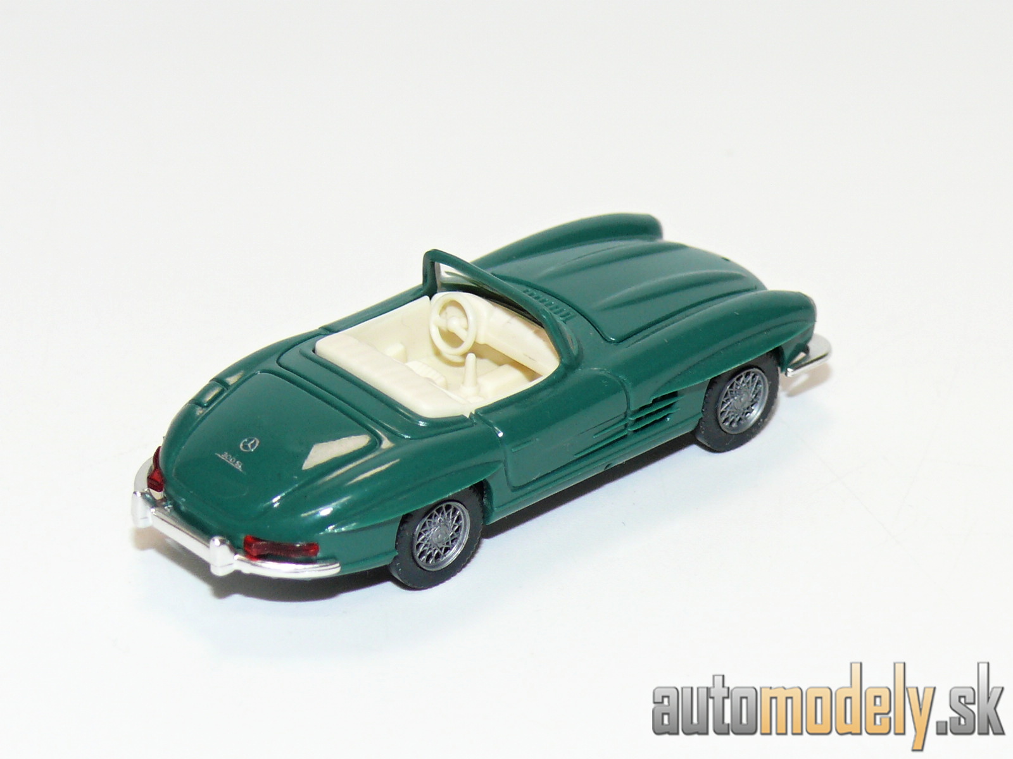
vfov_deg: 10.4
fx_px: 4185
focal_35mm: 143
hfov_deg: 13.8
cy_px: 380
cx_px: 506
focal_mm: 16.8
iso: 100
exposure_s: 1/30
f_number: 4
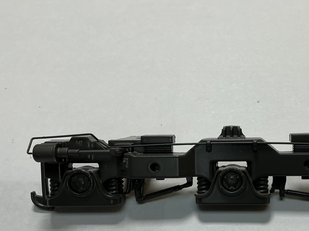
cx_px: 231
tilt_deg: -52.0
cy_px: 146
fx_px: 411
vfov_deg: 31.4
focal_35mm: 46
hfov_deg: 40.1
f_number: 1.8
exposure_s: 1/202
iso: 20
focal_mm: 3
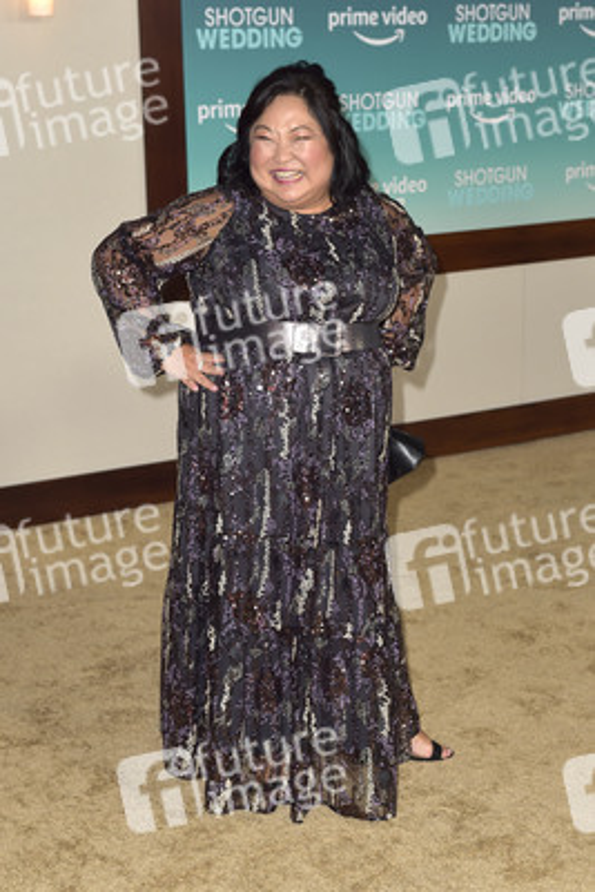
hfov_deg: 21.9
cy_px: 446
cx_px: 298
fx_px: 1536
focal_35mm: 62
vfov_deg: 32.4
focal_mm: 62
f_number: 6.3
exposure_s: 1/250
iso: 400
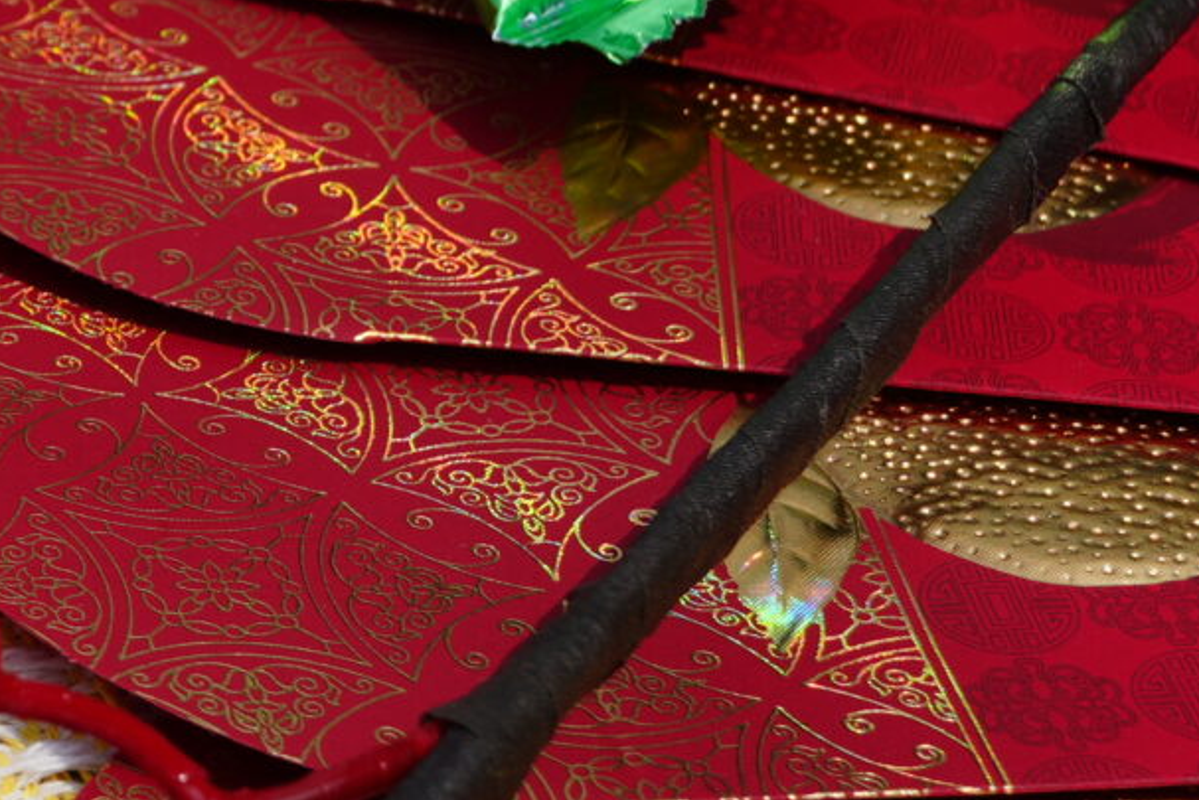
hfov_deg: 7.9
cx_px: -952
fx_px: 8428
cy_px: -135
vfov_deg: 5.4
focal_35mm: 253
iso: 100
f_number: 11
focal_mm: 60
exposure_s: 1/250
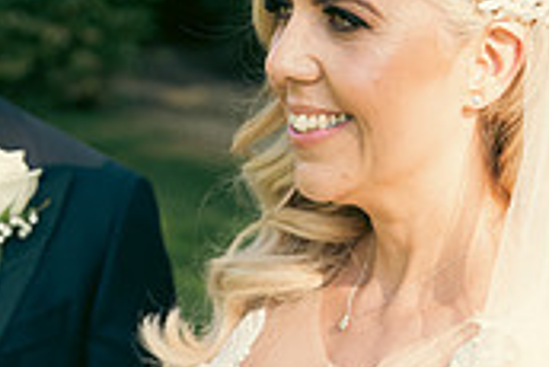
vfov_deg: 8.5
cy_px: 289
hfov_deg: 12.6
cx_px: 160
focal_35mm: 162
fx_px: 2473
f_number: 3.5
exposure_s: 1/400
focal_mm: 48
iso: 200
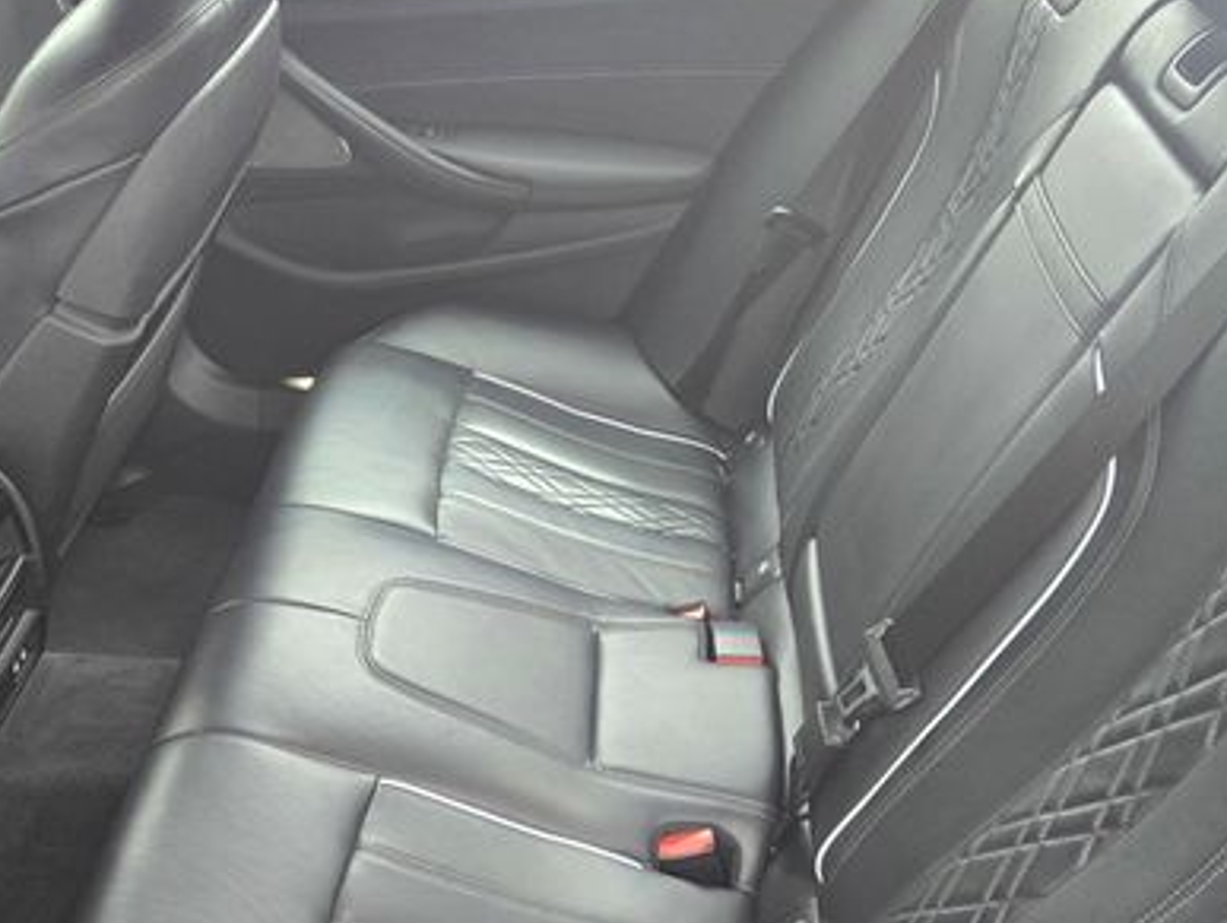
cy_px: 669
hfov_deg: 48.8
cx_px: 533
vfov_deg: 37.0
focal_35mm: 38
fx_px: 1348
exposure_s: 1/180
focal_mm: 5.4
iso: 200
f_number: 1.8
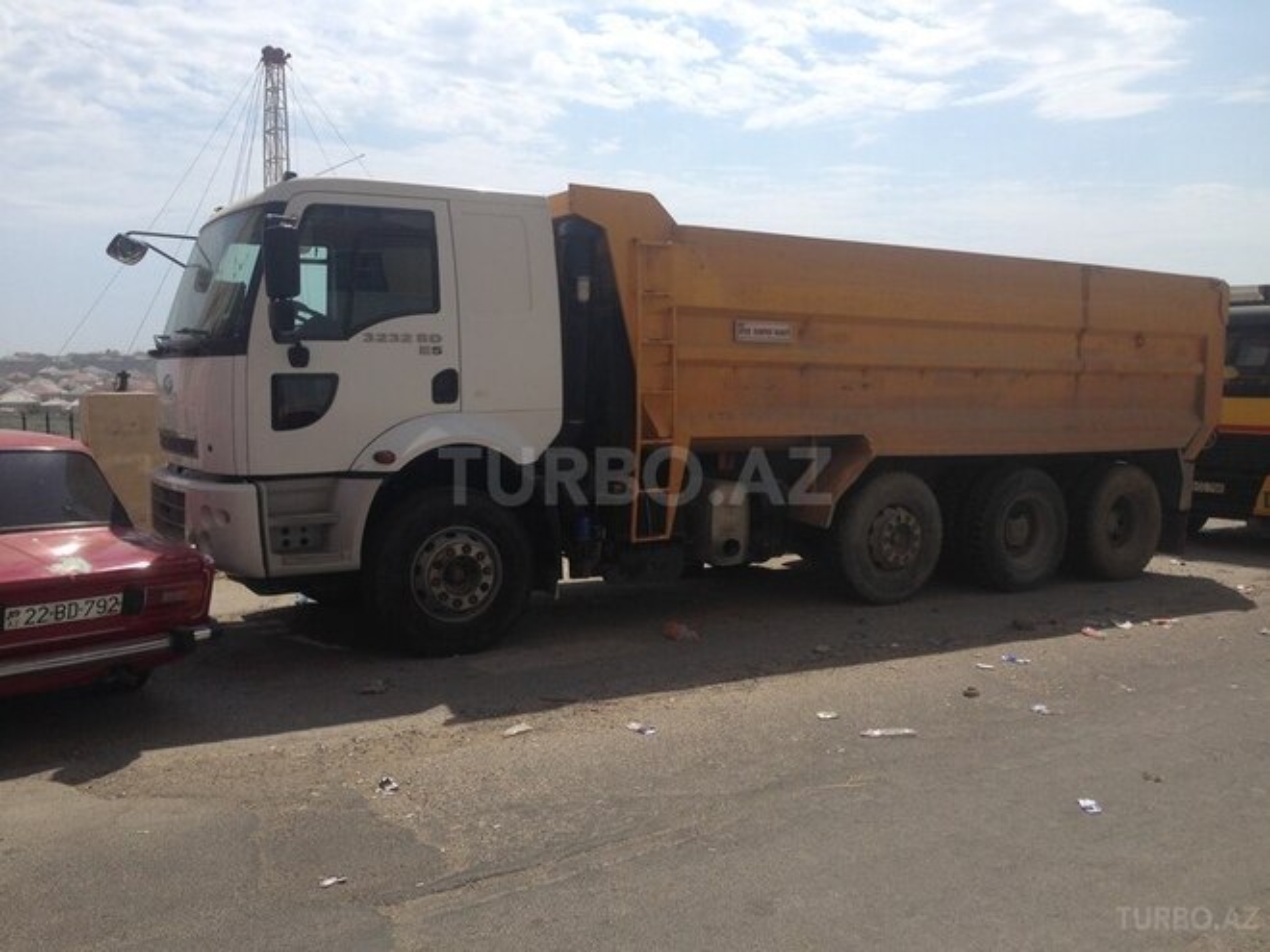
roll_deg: +2.6
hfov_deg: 55.4
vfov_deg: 42.9
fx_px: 1211
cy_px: 476
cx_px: 635
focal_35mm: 33
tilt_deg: -3.7
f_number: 2.4
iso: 50
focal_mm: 4.12
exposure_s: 1/2584
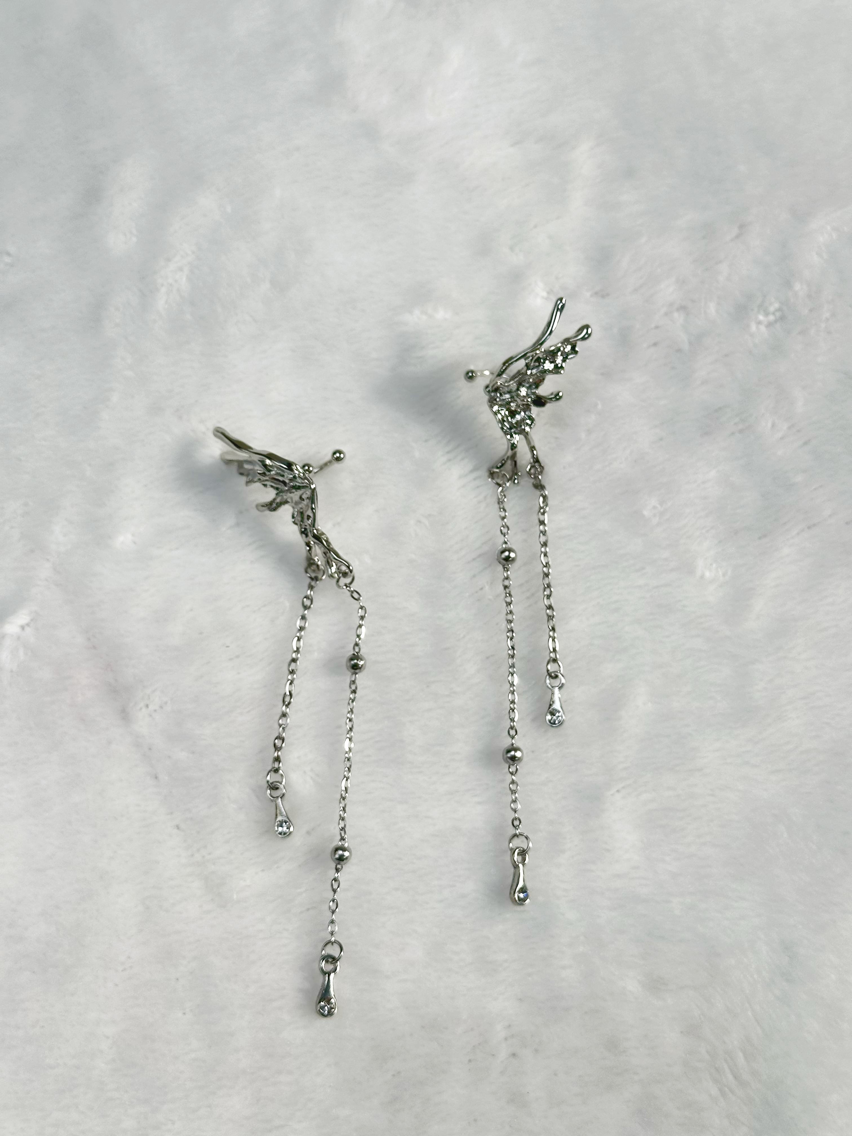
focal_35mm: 48
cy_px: 568
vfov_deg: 39.7
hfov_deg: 30.3
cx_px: 426
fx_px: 1575
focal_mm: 6.86
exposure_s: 1/797
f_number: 1.78
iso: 64
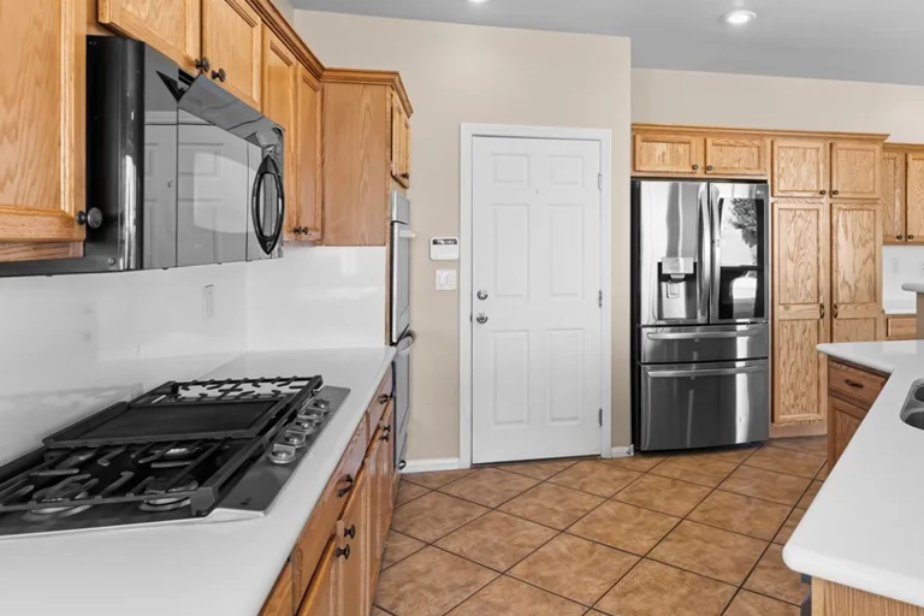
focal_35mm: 24
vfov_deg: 52.6
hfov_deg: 72.3
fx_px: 616
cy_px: 235
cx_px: 586
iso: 400
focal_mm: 18
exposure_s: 1/13
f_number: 8
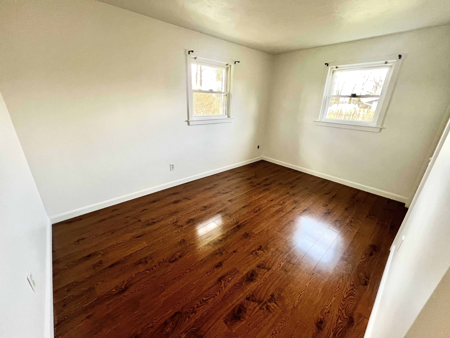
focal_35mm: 13
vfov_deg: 89.9
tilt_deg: -21.3
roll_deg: -2.1
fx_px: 169
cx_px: 225
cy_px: 169
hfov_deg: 106.2
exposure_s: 1/60
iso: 200
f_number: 1.8
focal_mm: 1.57
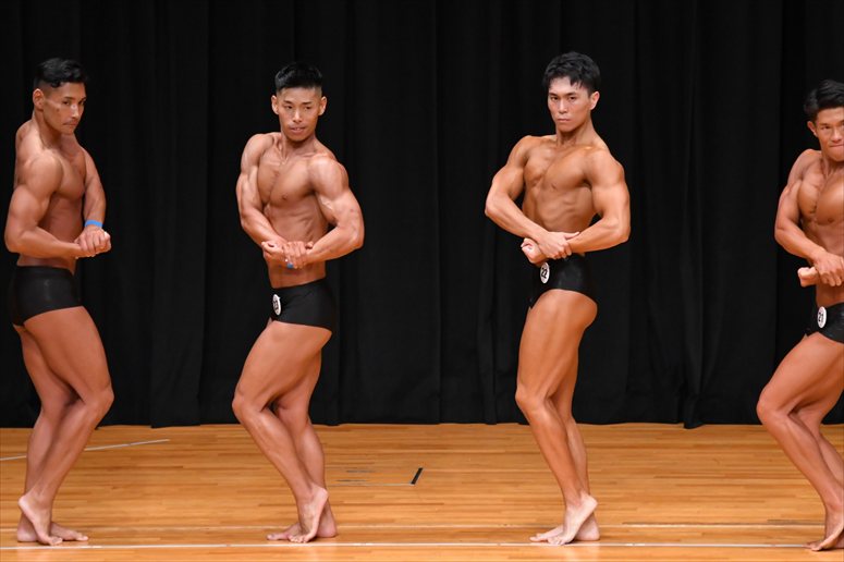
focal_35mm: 270
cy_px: 281
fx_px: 6327
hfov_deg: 7.6
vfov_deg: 5.1
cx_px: 422
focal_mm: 180
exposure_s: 1/400
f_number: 5.6
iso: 4000
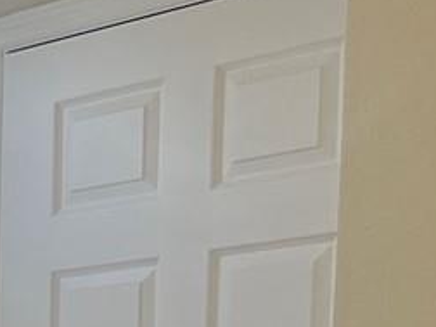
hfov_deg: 10.0
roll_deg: +1.7
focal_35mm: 165
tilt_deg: -7.8
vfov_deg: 8.3
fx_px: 2078
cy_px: 749
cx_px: -701
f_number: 1.5
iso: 100
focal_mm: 5.7
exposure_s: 1/120
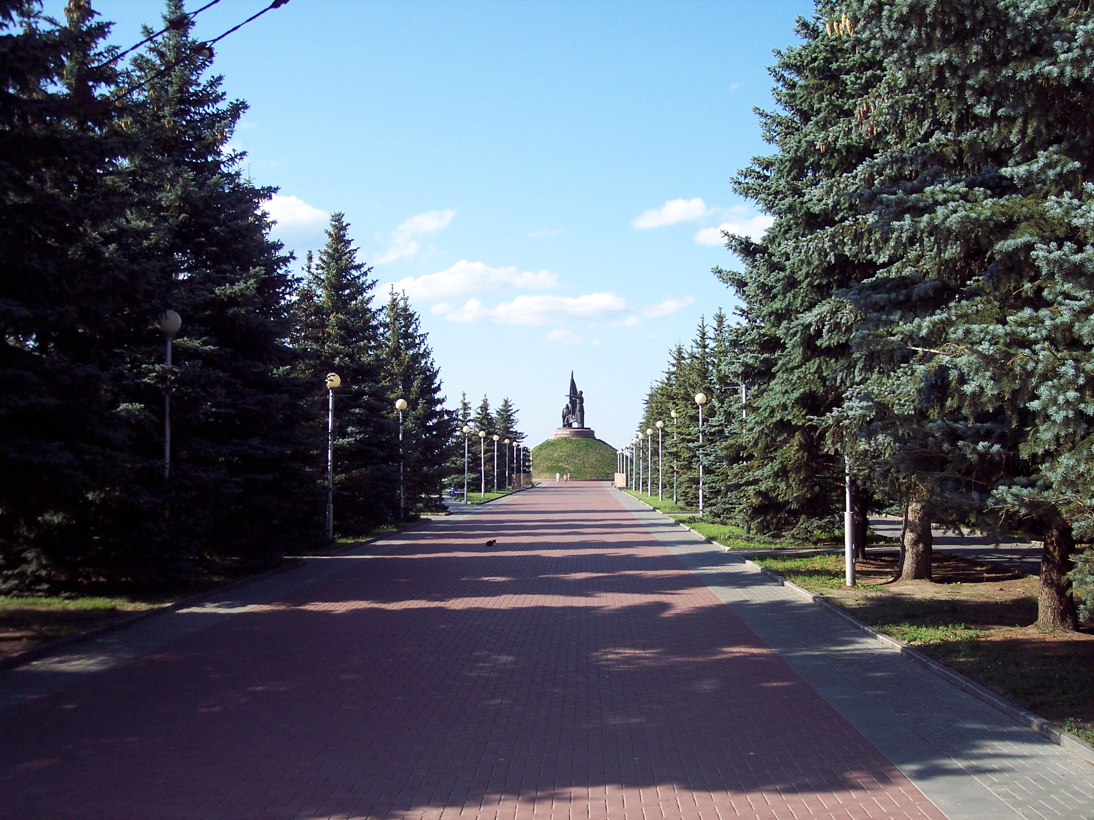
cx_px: 547
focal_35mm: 39
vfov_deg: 36.8
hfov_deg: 47.9
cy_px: 410
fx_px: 1233
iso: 100
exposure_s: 1/500
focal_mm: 8
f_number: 3.4
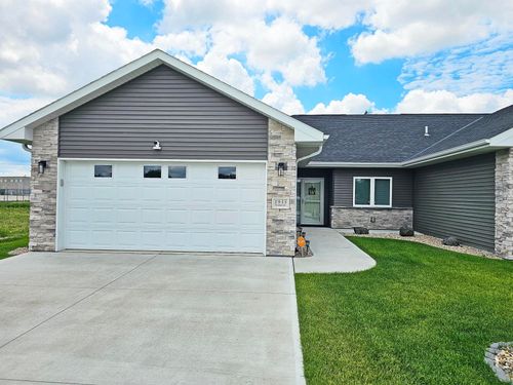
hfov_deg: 73.9
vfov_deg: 58.9
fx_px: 341
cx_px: 256
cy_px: 192
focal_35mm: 23
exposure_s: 1/2000
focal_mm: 6.3
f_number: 1.7
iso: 20
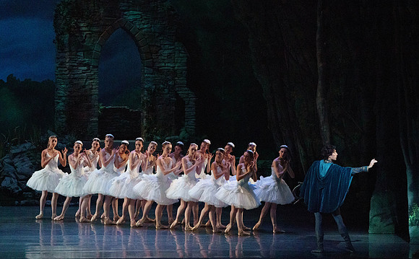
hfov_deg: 11.1
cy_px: 139
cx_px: 200
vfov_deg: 6.9
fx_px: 2148
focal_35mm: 189
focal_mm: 173
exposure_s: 1/250
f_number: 5.6
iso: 8000
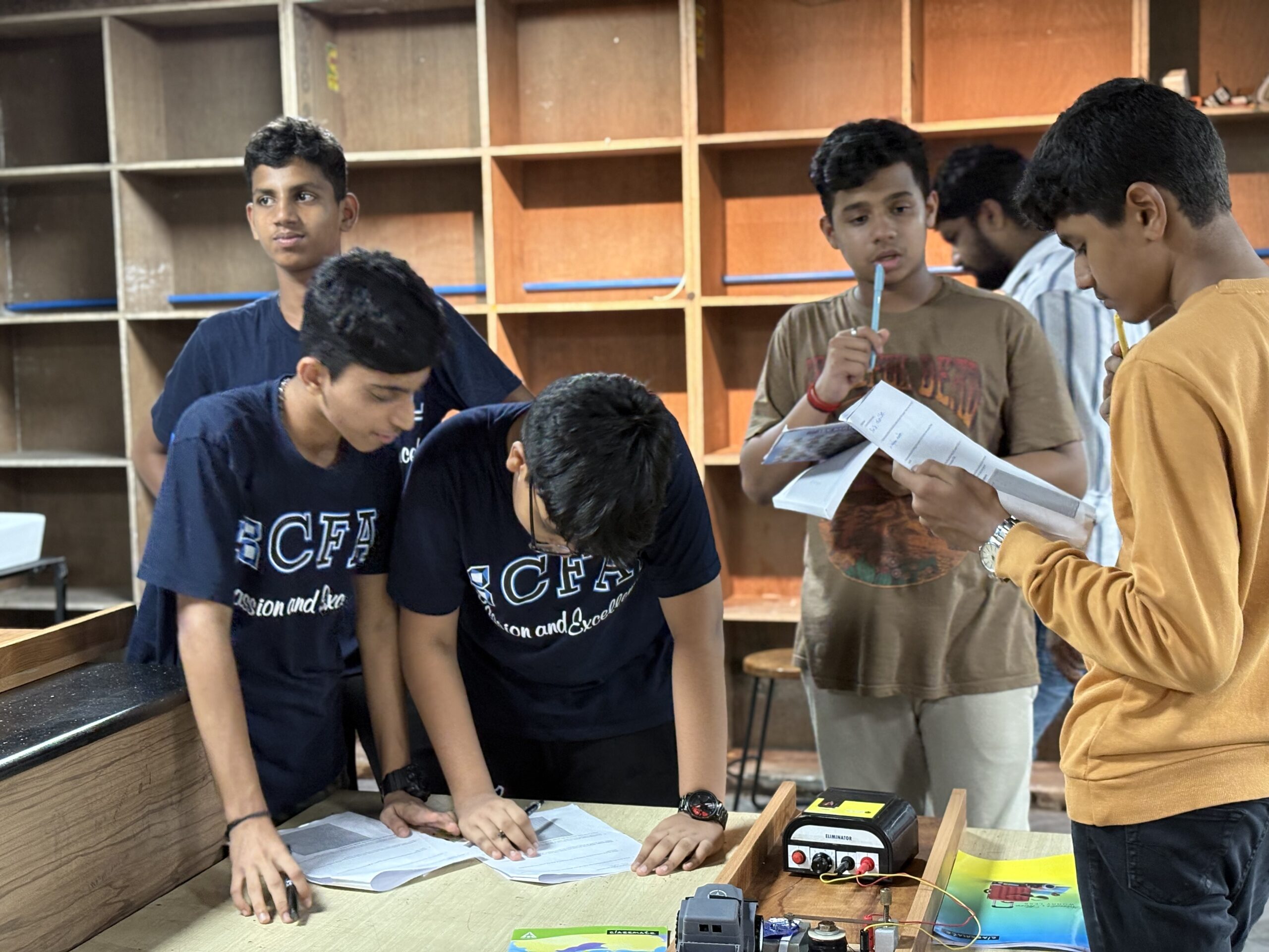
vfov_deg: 28.0
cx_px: 634
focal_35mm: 52
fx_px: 1906
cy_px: 476
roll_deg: +2.1
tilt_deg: -5.2
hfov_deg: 36.8
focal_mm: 5.96
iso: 200
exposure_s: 1/33
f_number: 1.6
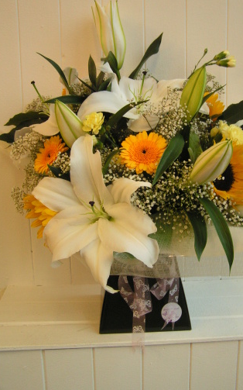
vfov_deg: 48.2
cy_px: 192
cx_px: 132
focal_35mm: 41
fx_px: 435
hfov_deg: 31.2
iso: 160
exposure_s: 1/40
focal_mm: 6.3
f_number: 2.8
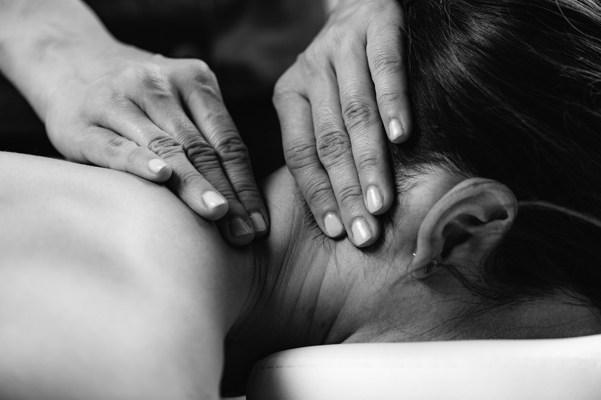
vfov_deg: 13.0
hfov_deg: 19.5
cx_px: 300
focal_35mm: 105
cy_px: 200
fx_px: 1752
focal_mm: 105
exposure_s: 1/160
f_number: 4
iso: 64
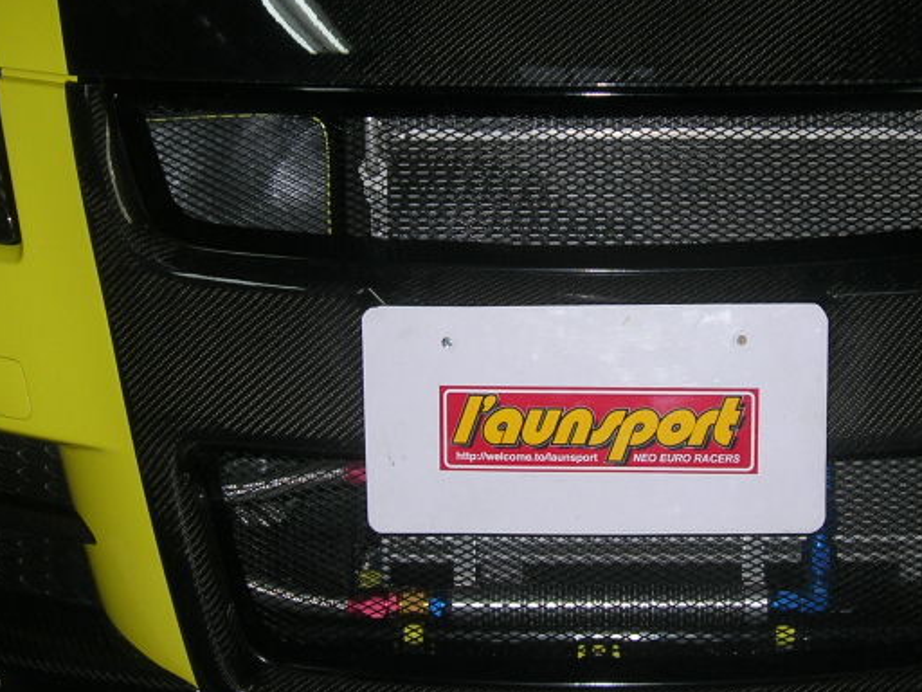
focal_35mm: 76
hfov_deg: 25.6
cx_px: 596
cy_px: 310
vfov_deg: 19.4
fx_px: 2024
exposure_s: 1/60.1
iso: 64
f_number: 2.8
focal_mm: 7.8
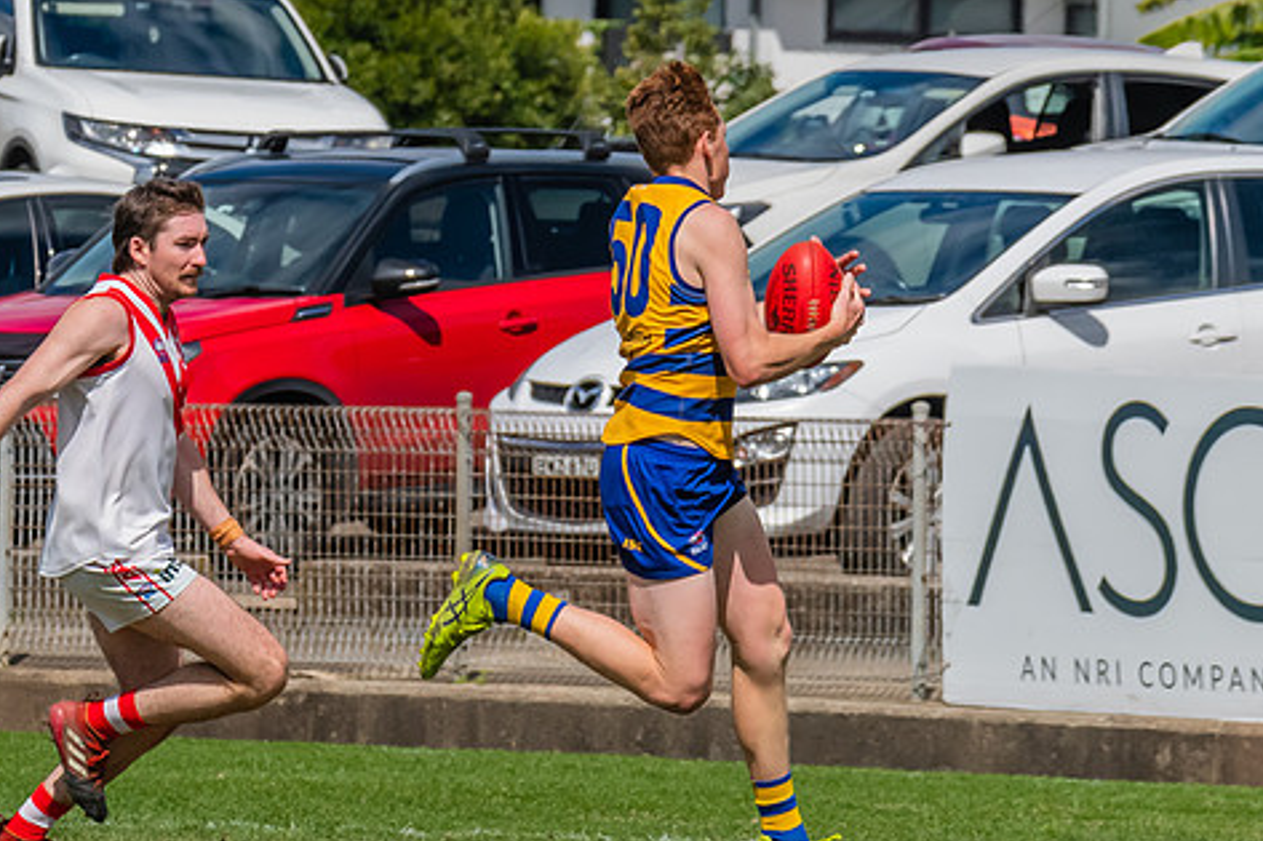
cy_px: 425
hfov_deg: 3.0
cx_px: 755
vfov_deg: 2.0
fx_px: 24338
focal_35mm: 694
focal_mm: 270
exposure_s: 1/1600
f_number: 13
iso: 800
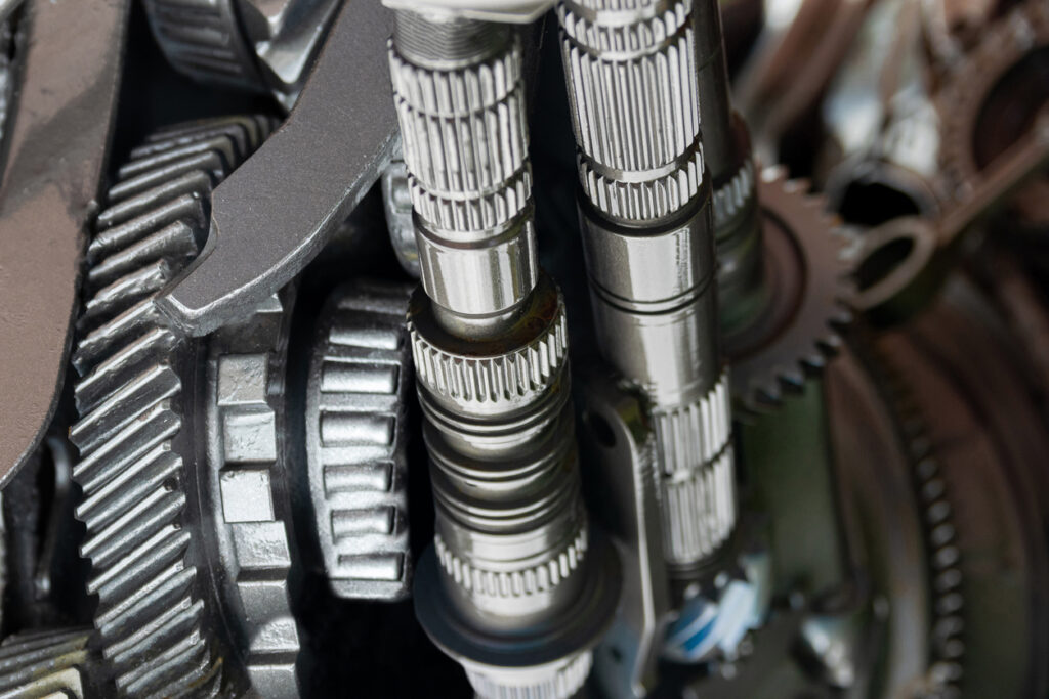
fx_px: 2186
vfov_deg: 18.2
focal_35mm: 75
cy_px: 350
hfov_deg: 27.0
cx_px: 524
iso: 400
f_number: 4
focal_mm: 50
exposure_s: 1/800
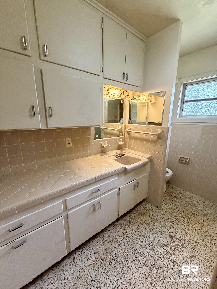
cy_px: 144
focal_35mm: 14
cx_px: 108
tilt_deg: -12.8
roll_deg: +0.1
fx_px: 117
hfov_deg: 85.7
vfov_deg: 102.1
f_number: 2.2
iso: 400
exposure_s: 1/60
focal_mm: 2.22
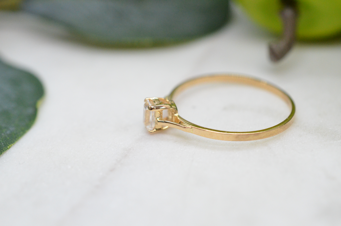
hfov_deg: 33.5
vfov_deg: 22.5
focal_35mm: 60
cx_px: 170
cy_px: 113
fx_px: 567
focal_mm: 40
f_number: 6.3
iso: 4000
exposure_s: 1/1000
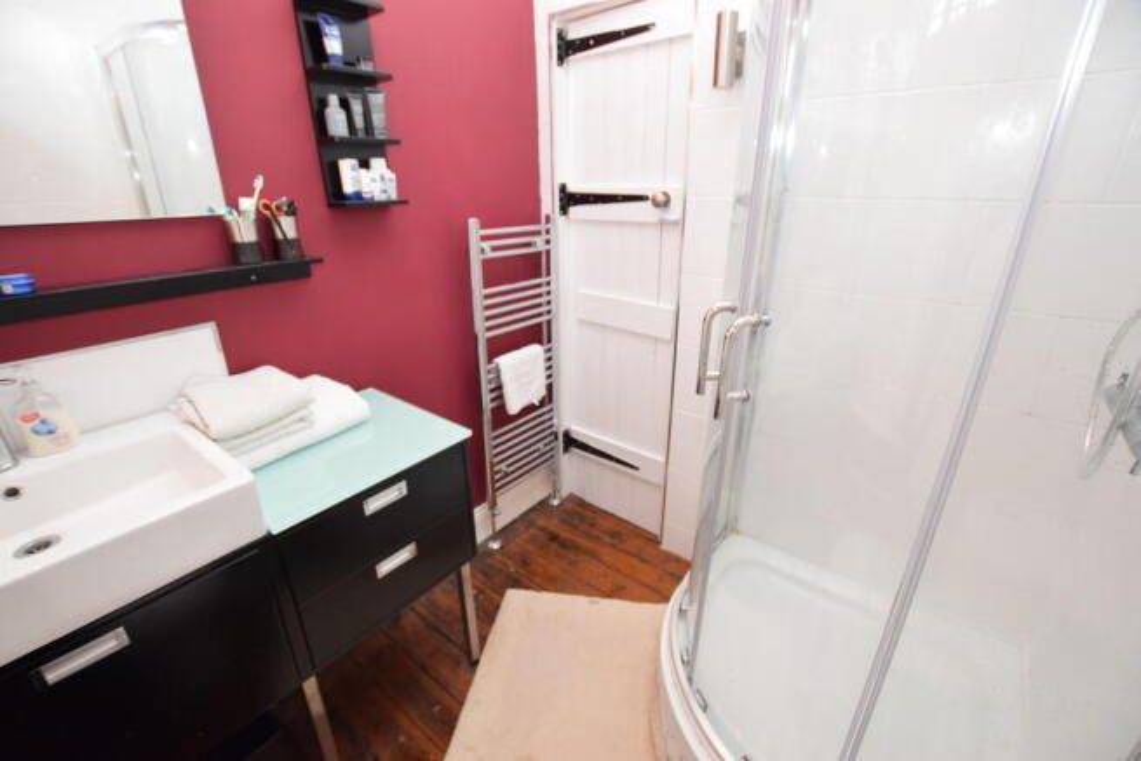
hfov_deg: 100.4
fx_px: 475
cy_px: 380
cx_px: 570
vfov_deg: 77.4
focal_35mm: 15
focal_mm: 10
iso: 800
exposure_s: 1/60
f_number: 4
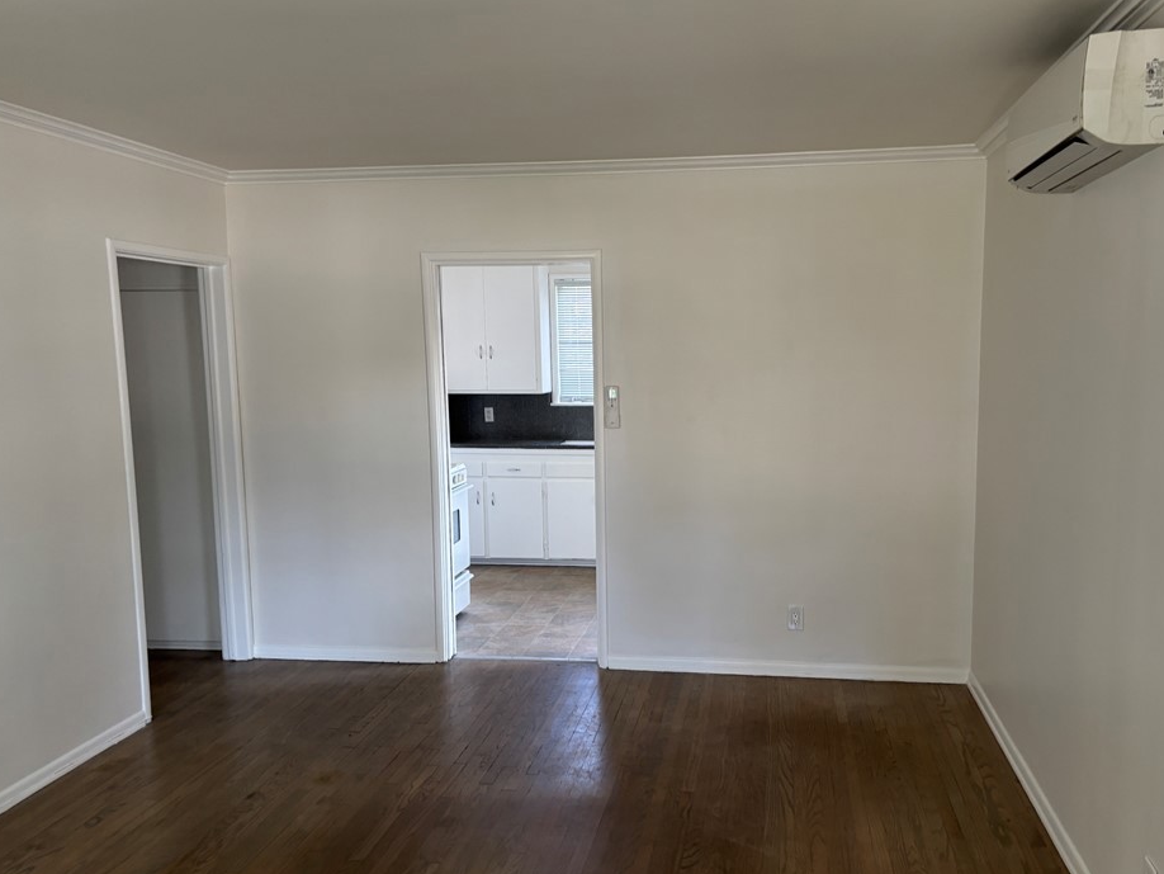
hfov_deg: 61.5
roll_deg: +0.9
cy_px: 462
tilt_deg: -6.8
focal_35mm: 29
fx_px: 975
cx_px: 633
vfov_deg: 48.2
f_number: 1.6
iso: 125
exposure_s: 1/66
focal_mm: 5.96
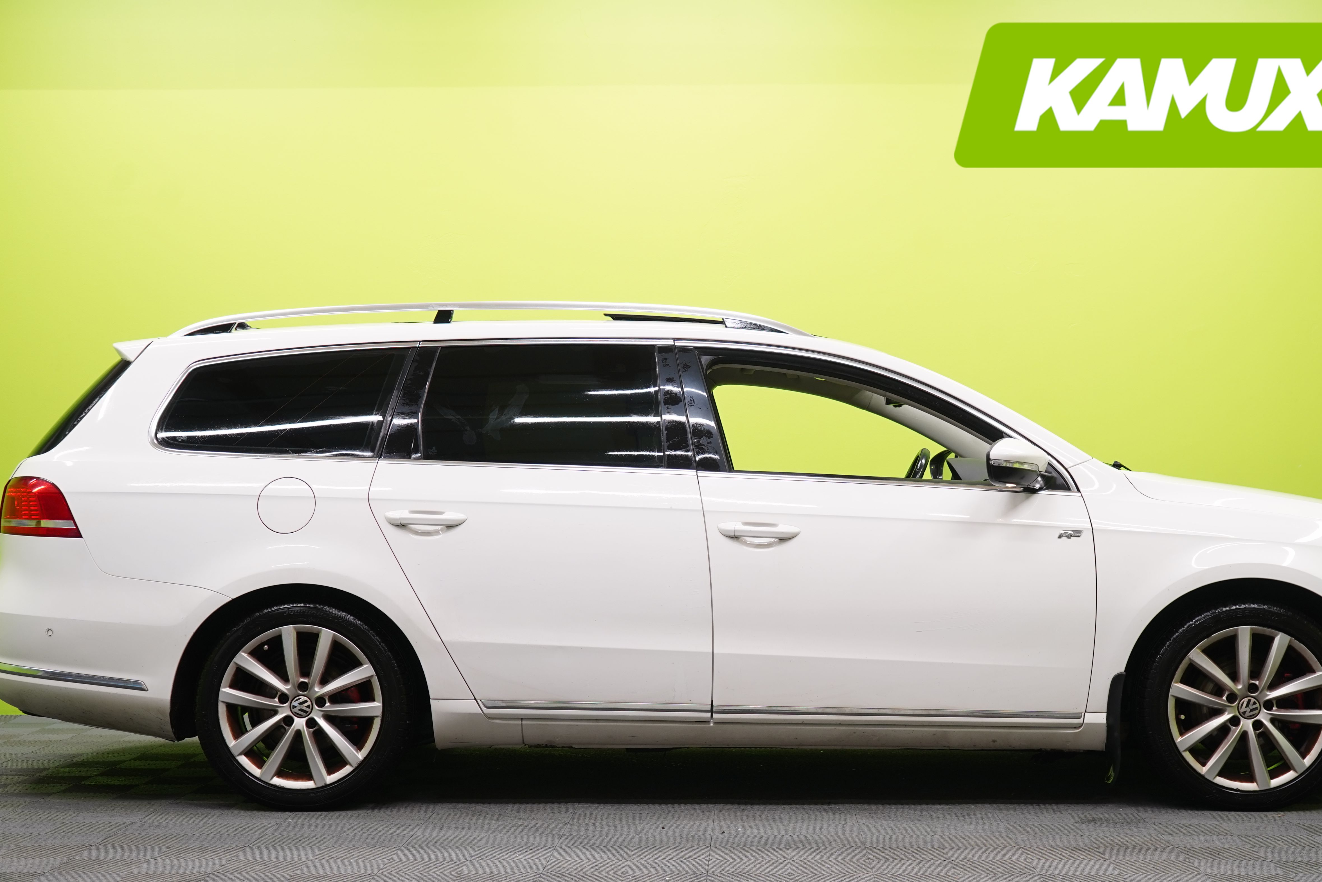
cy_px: 532
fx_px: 2203
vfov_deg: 22.6
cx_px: 744
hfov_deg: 33.4
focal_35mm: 60
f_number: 5
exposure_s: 1/25
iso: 400
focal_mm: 47
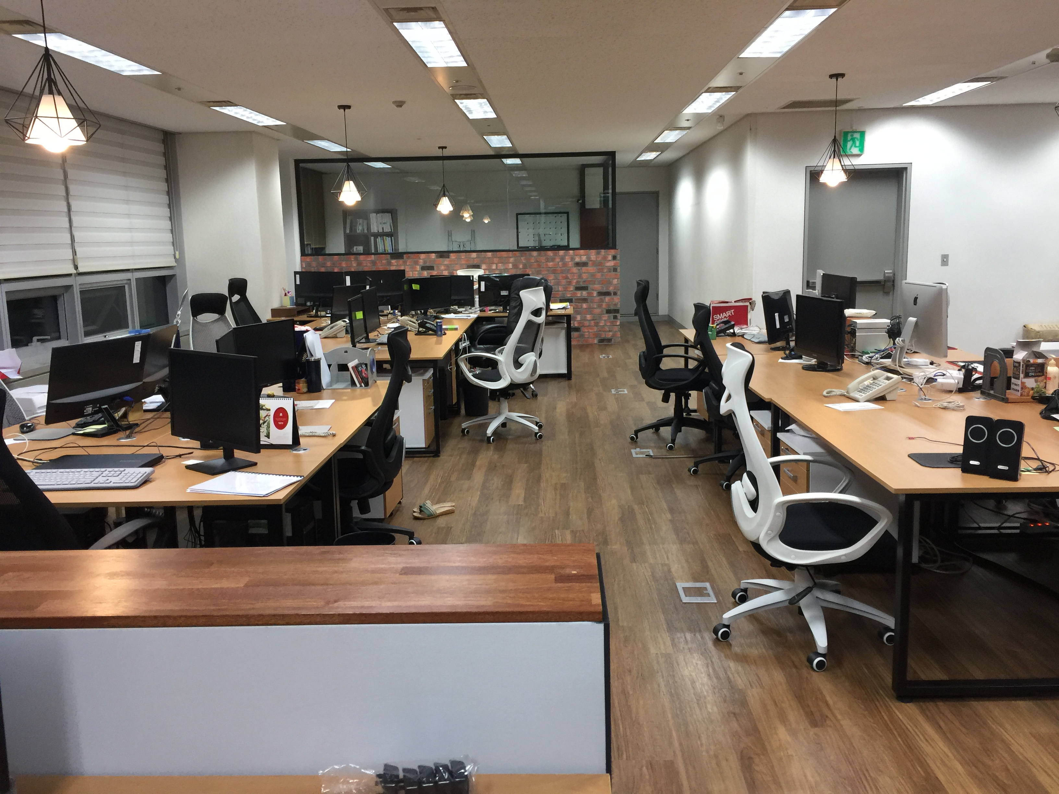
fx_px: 887
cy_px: 397
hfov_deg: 61.7
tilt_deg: -9.8
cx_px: 530
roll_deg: +0.7
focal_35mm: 29
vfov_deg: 48.2
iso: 50
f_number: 2.2
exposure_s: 1/30
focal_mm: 4.15
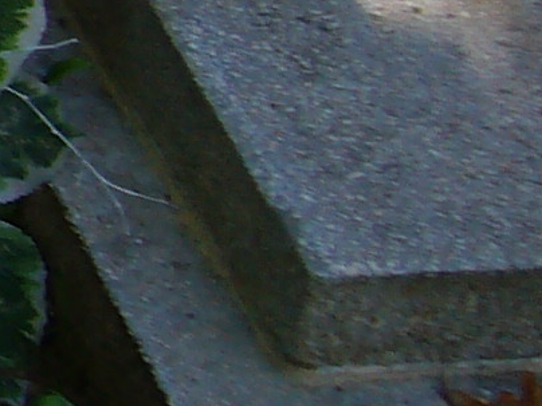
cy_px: -320
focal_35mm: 222
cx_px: -1150
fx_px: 3476
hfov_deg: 7.6
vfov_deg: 6.5
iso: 80
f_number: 2.8
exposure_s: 1/160
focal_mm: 5.8
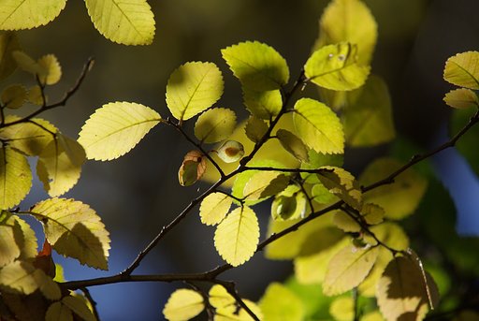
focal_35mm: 750
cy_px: 160
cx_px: 240
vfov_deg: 1.8
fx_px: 9993
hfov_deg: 2.7
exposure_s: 1/640
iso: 200
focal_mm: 500
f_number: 6.7
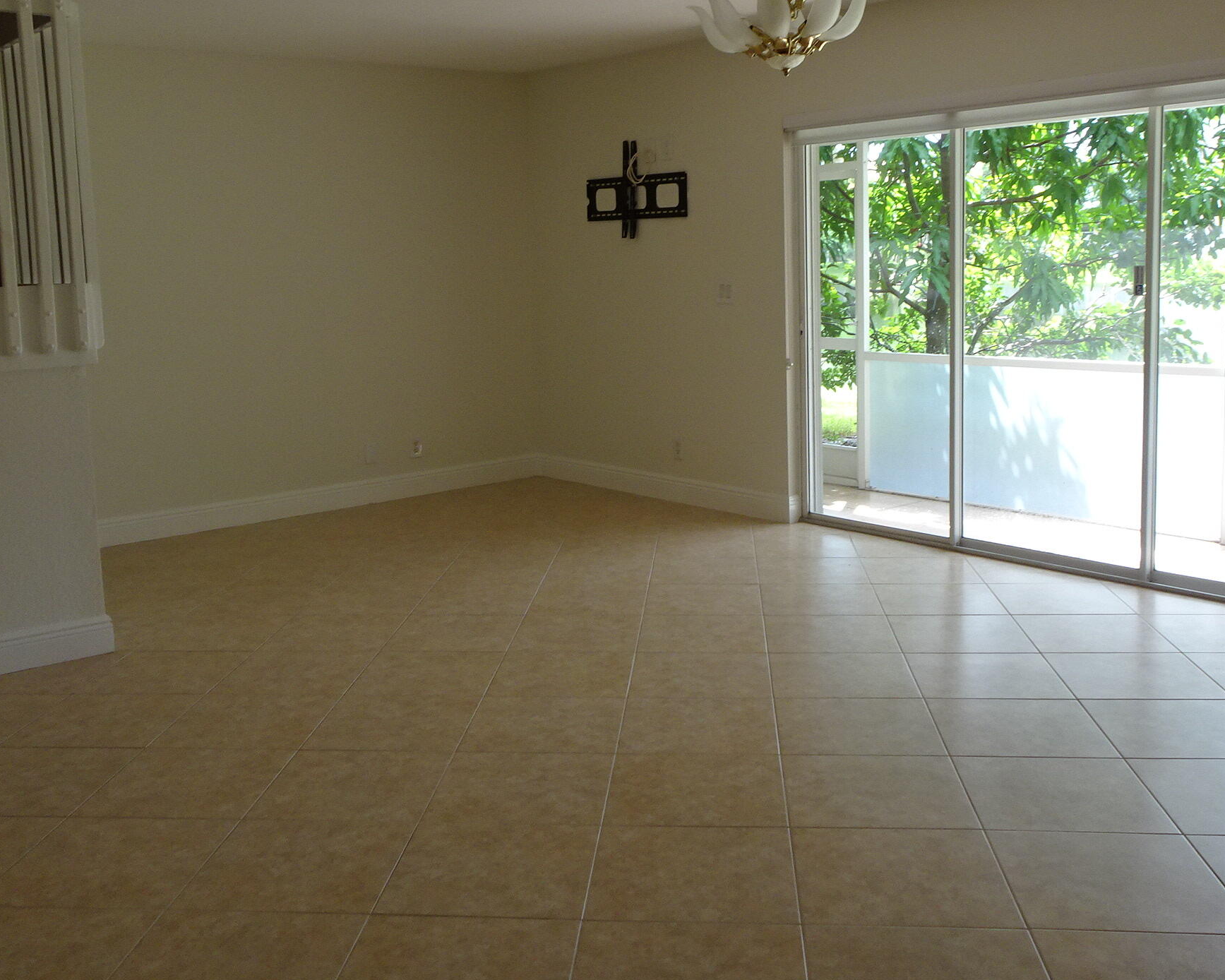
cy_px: 404
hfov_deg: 51.5
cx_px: 582
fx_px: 1269
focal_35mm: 35
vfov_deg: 42.1
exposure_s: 1/30
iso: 100
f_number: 4.5
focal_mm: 4.1
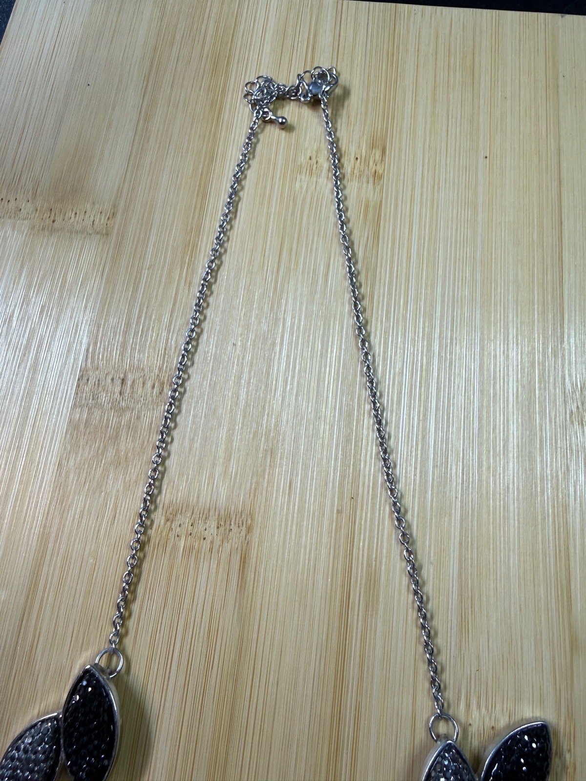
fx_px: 542
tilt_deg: -71.8
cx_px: 293
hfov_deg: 56.8
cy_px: 390
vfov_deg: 71.6
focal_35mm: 24
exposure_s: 1/100
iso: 100
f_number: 2.2
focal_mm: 2.22
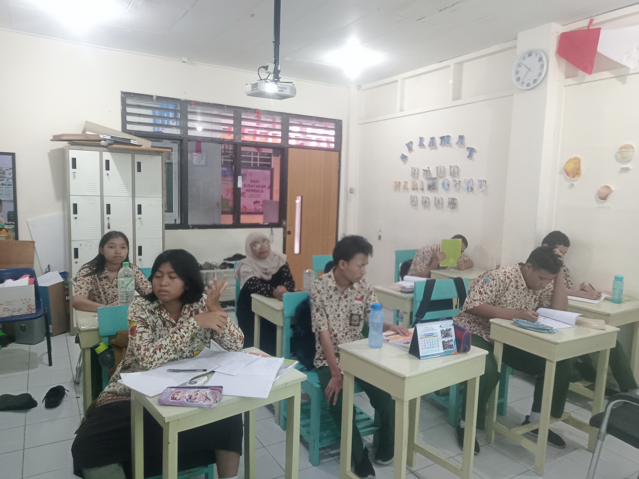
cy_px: 240
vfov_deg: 49.7
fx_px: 517
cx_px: 320
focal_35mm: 28
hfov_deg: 63.4
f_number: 2.2
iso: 609
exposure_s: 1/33.3
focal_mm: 3.37
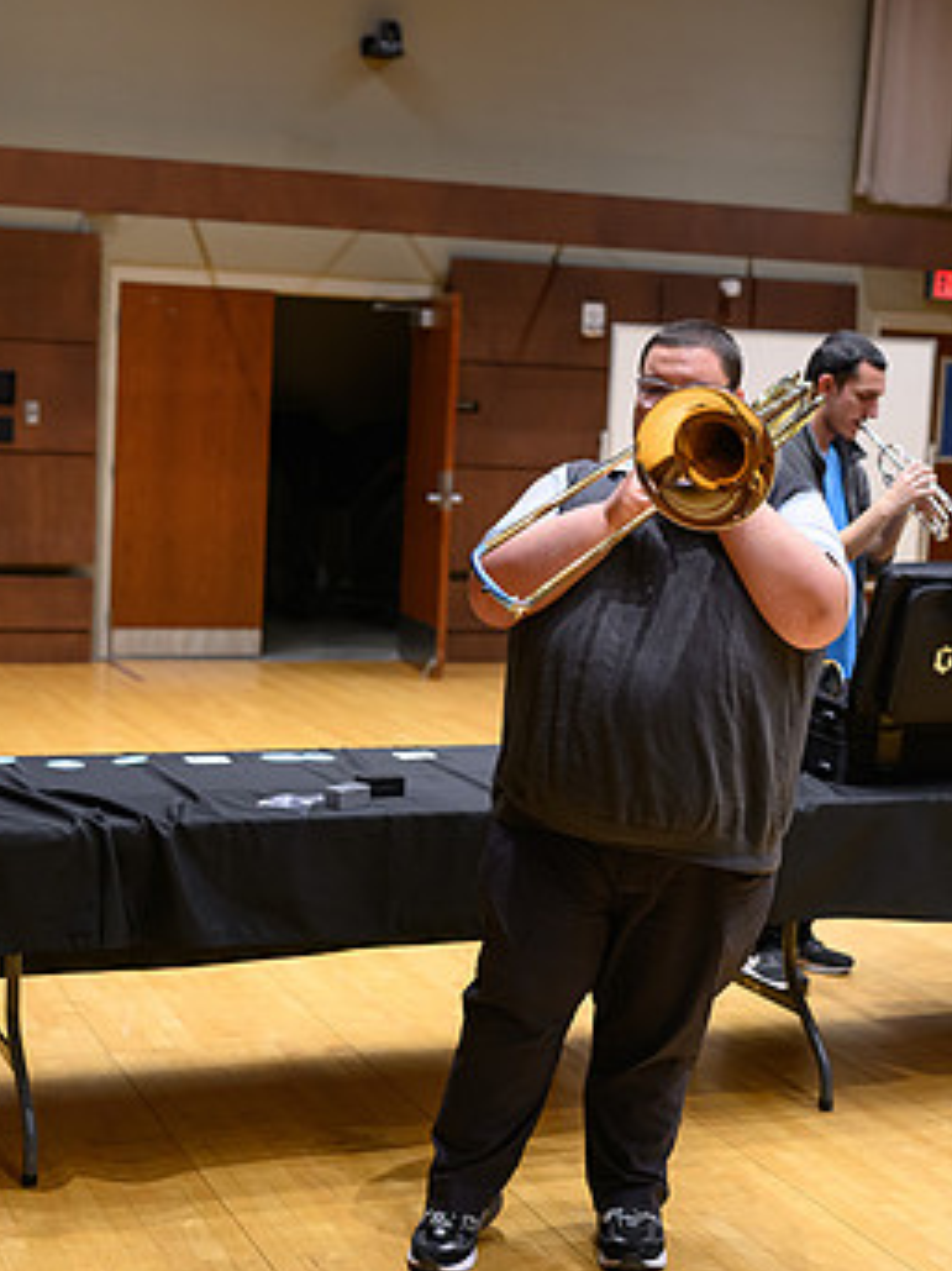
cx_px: 367
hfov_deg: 25.6
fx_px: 2091
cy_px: 639
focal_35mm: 57
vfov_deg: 33.8
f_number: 2
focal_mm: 35
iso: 1400
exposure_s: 1/125
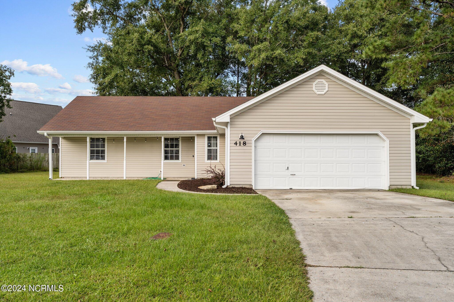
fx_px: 378
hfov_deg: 61.9
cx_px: 227
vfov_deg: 43.6
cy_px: 151
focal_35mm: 30
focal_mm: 30
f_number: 7.1
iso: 64
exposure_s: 1/125
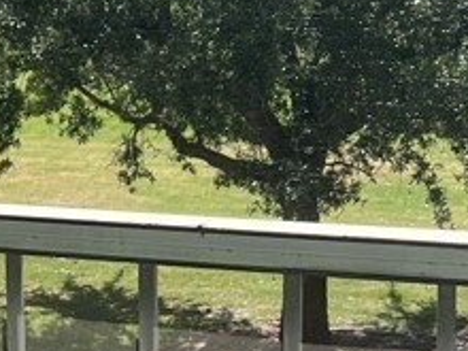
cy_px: 108
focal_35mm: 121
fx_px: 1636
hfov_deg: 15.4
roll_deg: +1.7
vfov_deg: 12.2
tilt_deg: -10.0
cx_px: -162
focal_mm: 5.7
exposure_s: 1/2045
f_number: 1.5
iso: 50
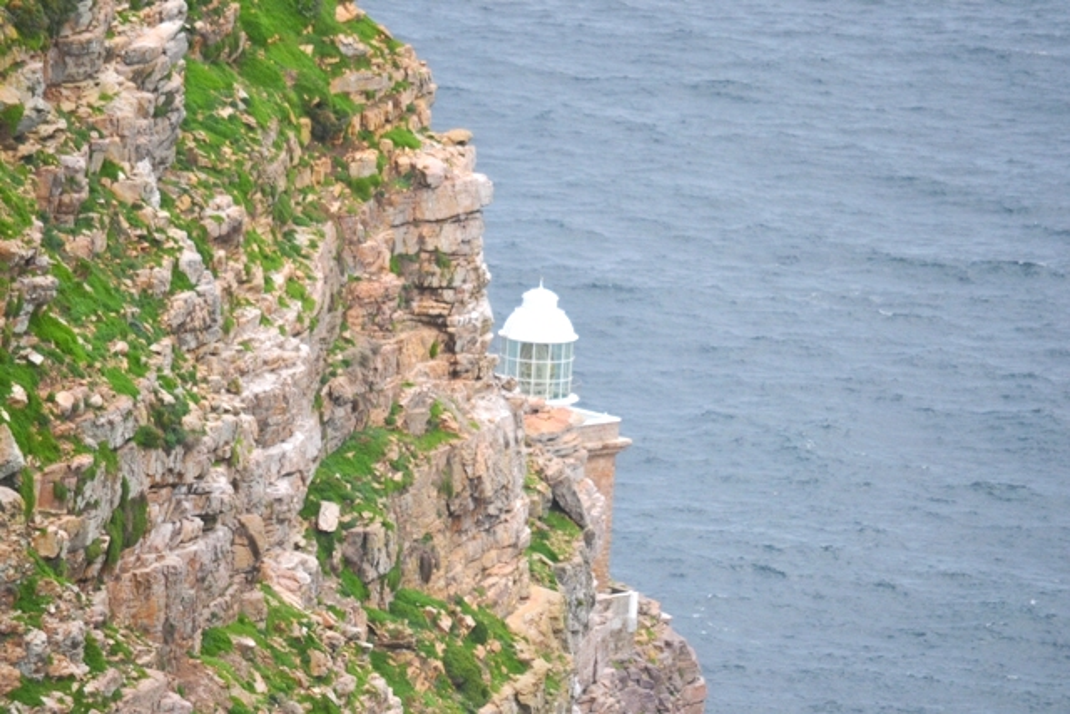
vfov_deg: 3.1
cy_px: 357
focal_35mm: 450
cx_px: 535
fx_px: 13377
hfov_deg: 4.6
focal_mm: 300
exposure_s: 1/500
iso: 320
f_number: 5.6
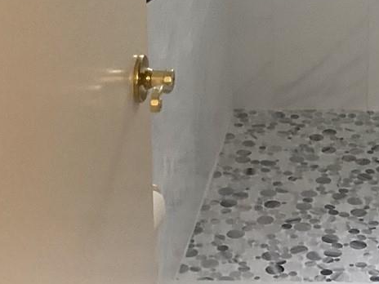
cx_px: 376
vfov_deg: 13.2
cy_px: -109
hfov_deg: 17.9
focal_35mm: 107
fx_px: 1172
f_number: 2.4
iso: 250
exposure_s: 1/40
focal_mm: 3.3
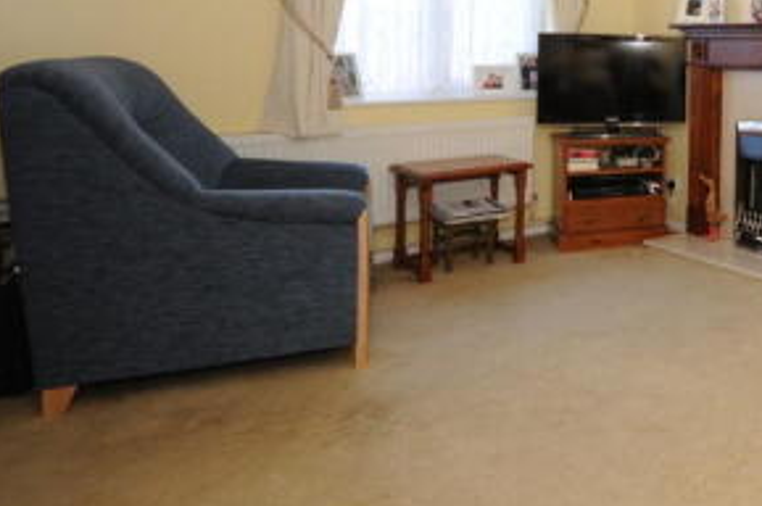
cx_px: 812
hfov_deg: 44.5
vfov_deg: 36.1
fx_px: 719
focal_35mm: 34
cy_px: 37
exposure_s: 1/30
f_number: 4
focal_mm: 10
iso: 400
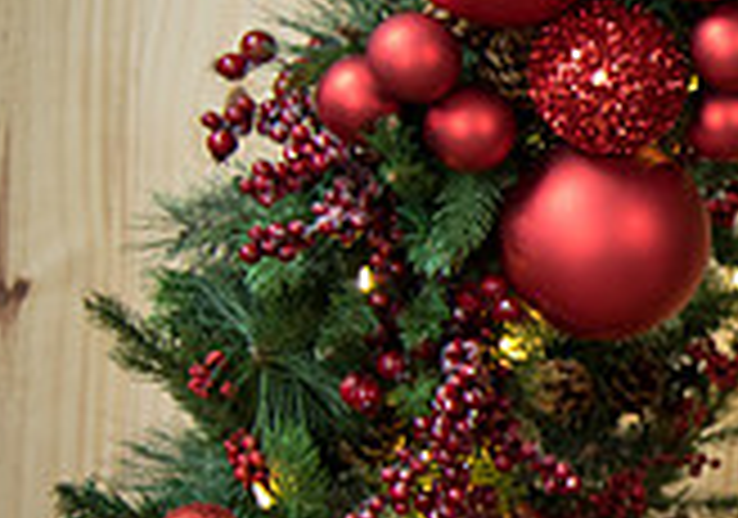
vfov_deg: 9.7
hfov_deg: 12.5
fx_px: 3062
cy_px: 340
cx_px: 1342
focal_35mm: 147
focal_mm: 40
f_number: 4
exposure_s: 1/60
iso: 1000
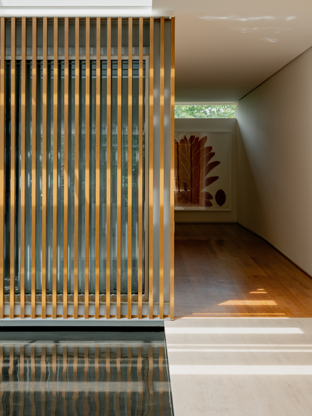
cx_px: 146
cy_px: 167
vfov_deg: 34.8
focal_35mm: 55
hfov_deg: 26.5
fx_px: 661
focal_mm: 46.5
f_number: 9
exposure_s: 1/20
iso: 200
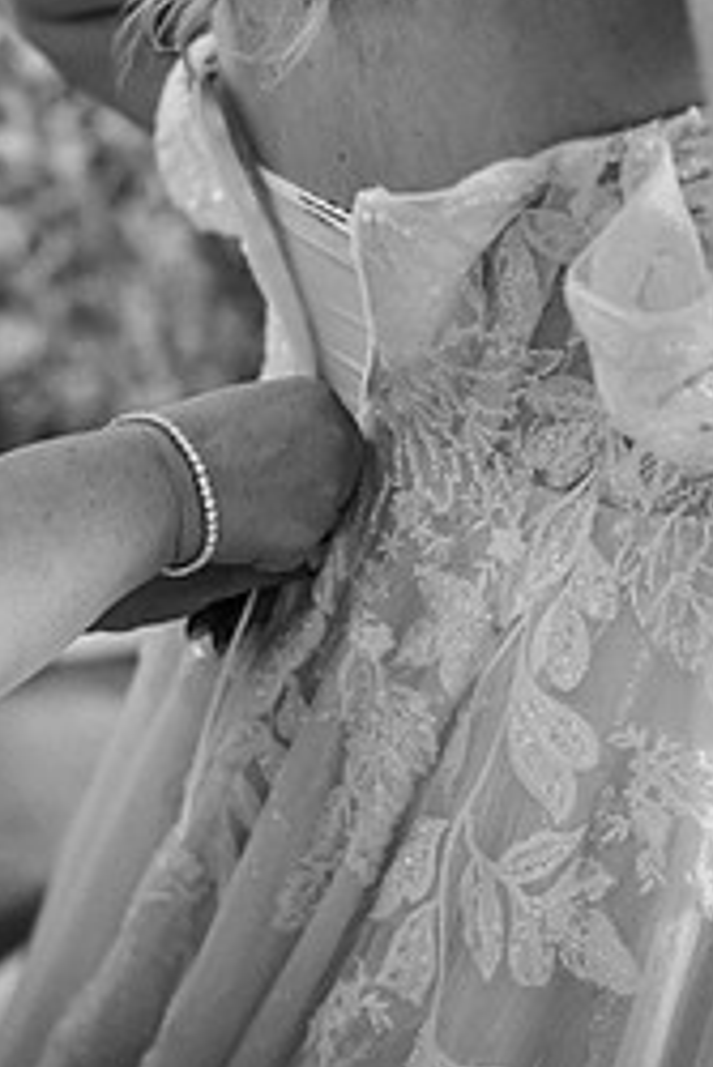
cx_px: 346
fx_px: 1869
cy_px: 380
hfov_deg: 21.6
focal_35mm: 63
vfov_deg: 31.7
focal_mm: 35
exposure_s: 1/250
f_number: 1.8
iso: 2500
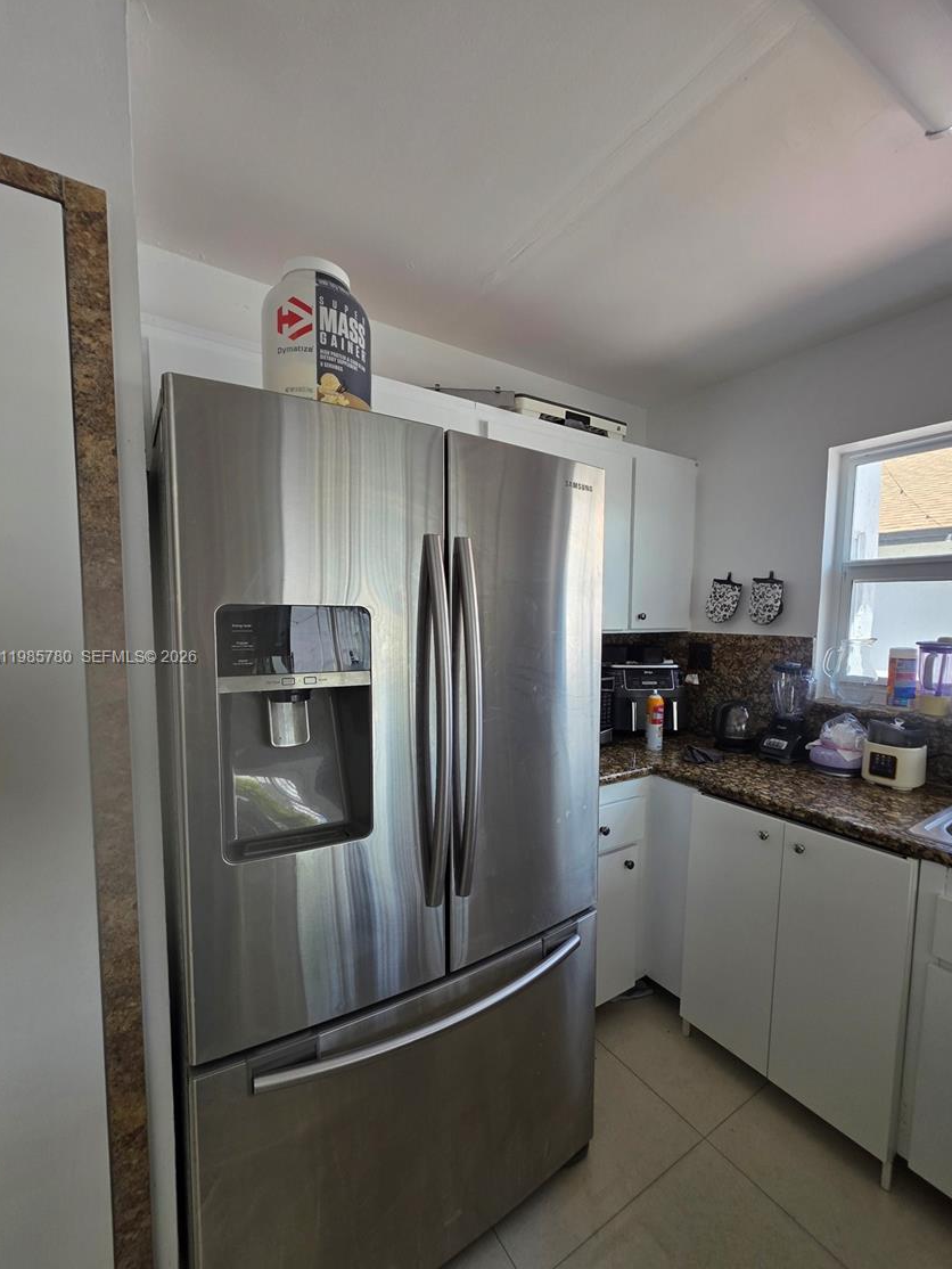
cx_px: 499
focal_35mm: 14
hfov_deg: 85.6
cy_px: 658
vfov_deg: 102.0
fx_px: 513
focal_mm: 2.2
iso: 125
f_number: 1.9
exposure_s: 1/359
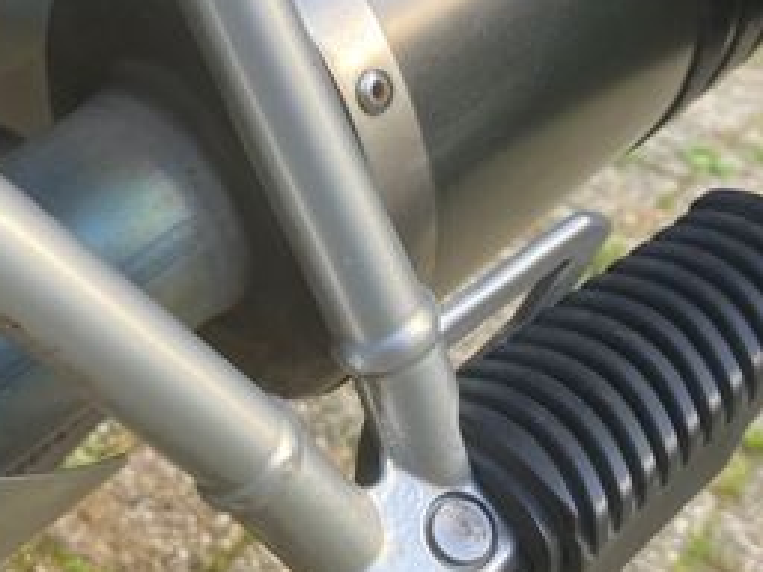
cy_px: 18
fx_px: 1543
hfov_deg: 27.6
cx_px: 244
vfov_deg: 20.4
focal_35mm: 70
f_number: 1.8
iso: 40
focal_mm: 3.99
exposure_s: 1/121
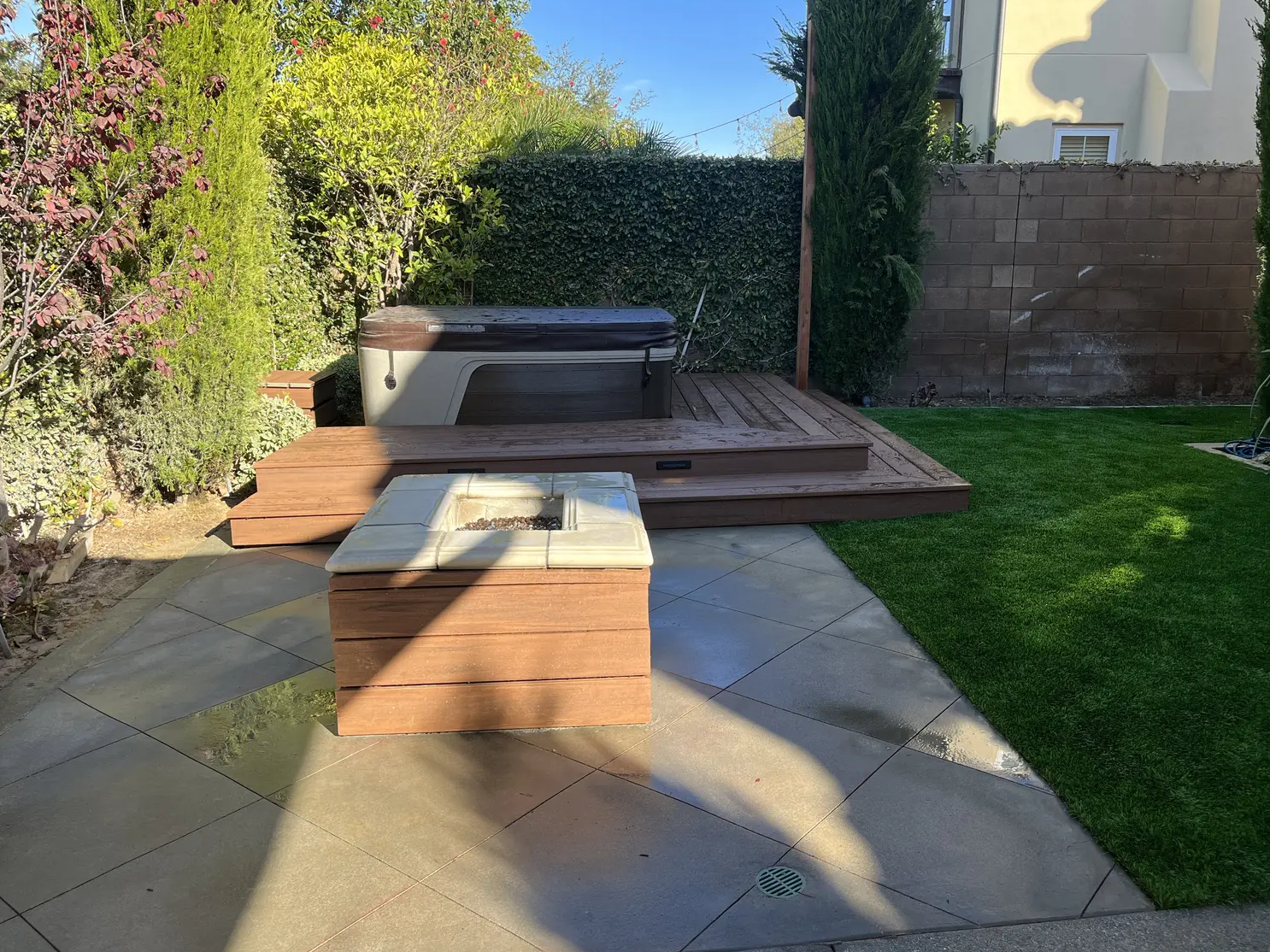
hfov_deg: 63.4
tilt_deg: -11.3
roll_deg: -1.2
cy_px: 467
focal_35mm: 28
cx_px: 669
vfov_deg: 49.7
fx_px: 1027
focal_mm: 5.1
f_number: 1.6
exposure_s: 1/793
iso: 50
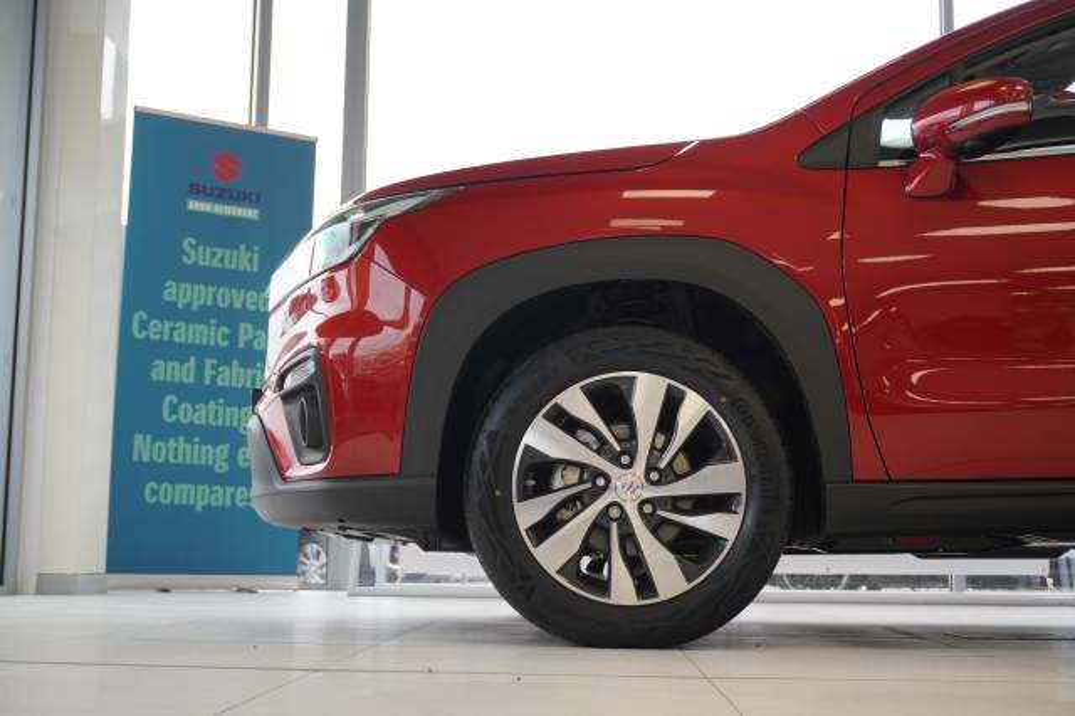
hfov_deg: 41.1
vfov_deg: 28.0
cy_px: 358
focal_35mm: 48
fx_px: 1433
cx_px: 538
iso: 400
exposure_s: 1/60
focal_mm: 32
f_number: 5
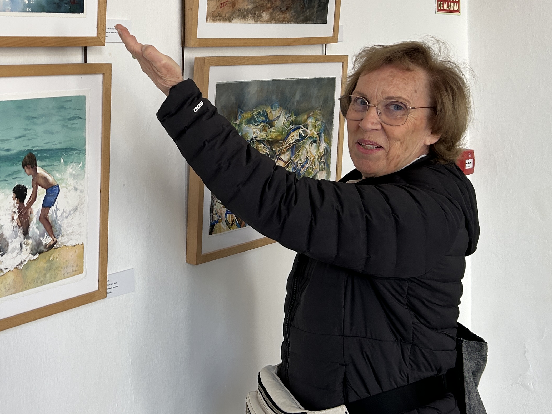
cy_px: 94
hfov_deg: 36.4
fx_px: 797
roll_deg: +2.0
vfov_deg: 28.6
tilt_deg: -2.1
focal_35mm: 50
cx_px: 83
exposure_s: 1/214
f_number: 1.5
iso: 40
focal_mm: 5.7
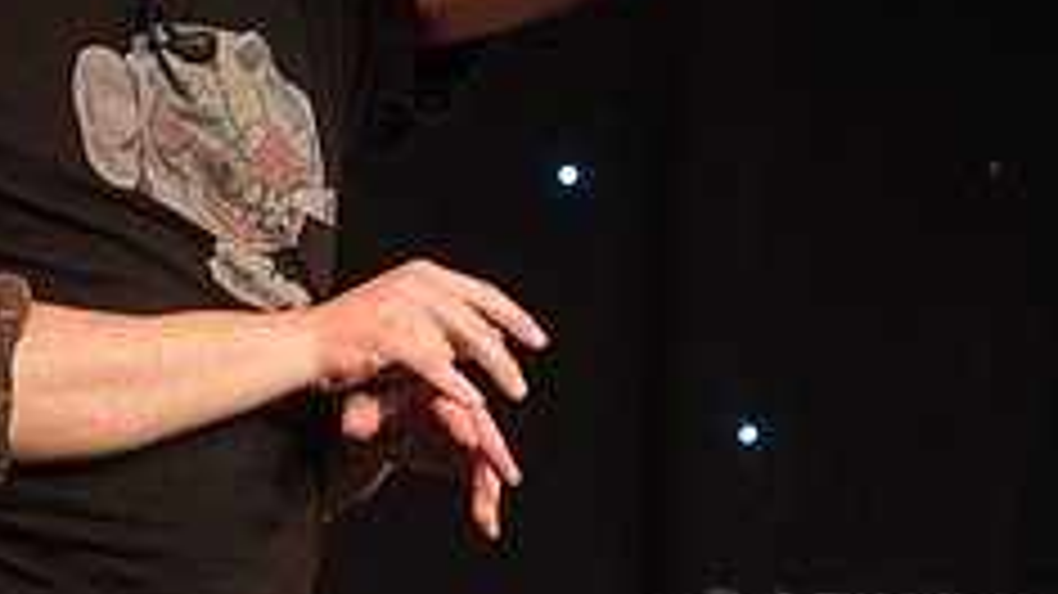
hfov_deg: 9.0
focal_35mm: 240
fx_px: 6731
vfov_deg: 5.0
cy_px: -185
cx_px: 305
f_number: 3.2
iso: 2000
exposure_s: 1/400
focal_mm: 70
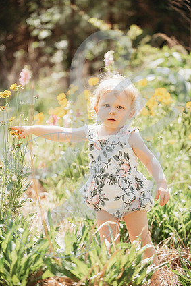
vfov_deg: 23.4
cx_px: 92
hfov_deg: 15.7
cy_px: 144
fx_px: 692
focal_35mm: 87
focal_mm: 82
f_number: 2.8
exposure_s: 1/400
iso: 100
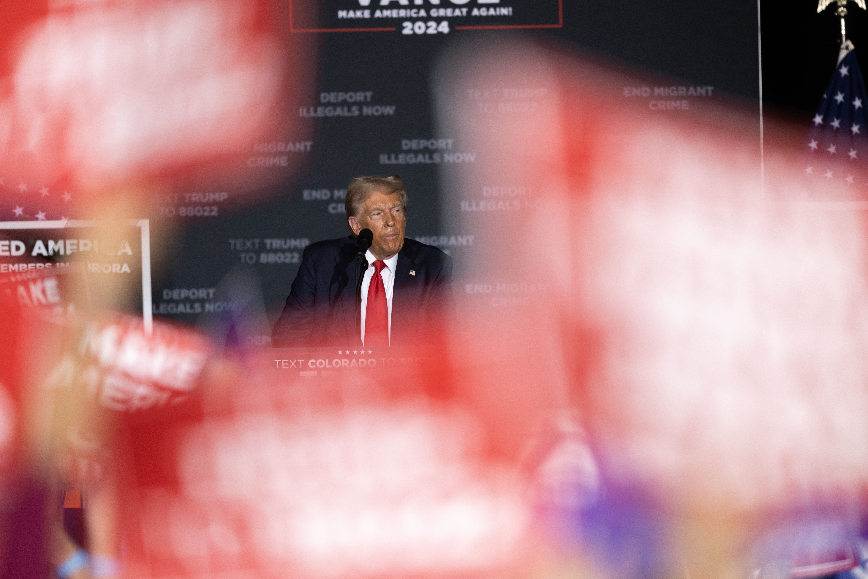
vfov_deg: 3.4
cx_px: 434
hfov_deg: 5.2
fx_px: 9644
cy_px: 290
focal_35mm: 400
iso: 800
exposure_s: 1/500
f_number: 2.8
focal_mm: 400
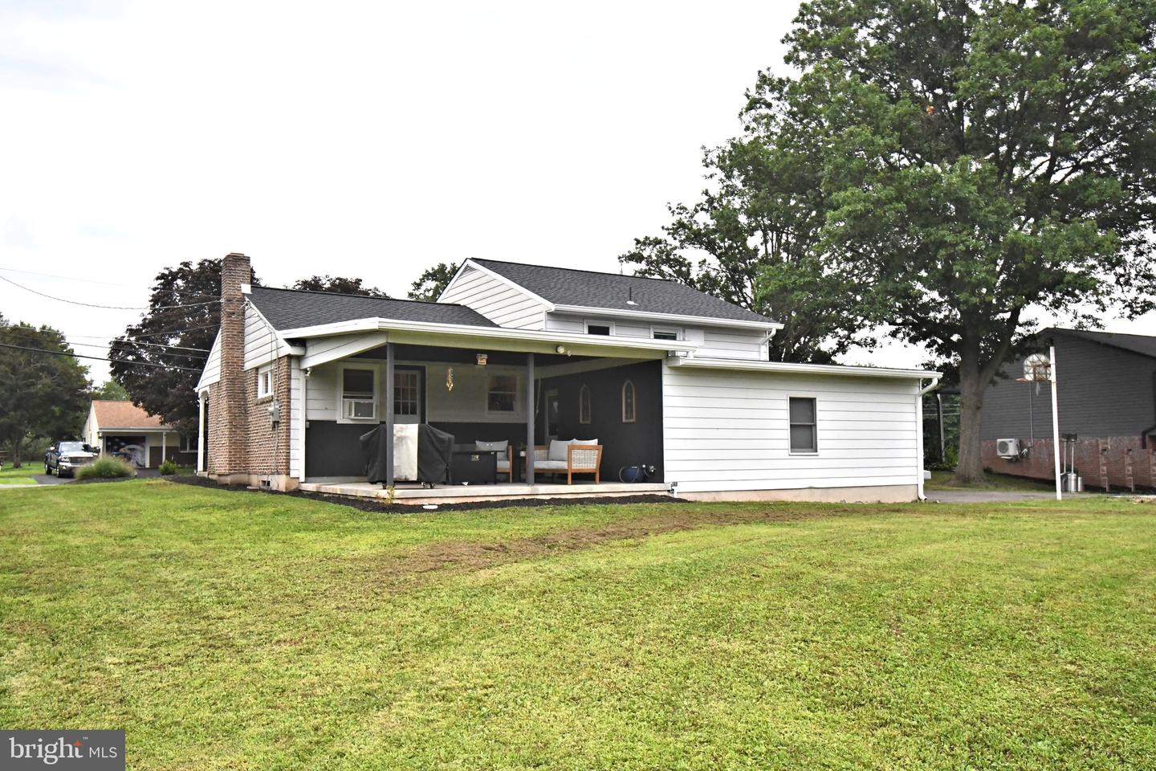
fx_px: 963
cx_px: 578
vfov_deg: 43.6
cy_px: 386
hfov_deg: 61.9
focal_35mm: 30
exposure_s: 1/5000
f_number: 5.6
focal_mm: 20
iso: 3200
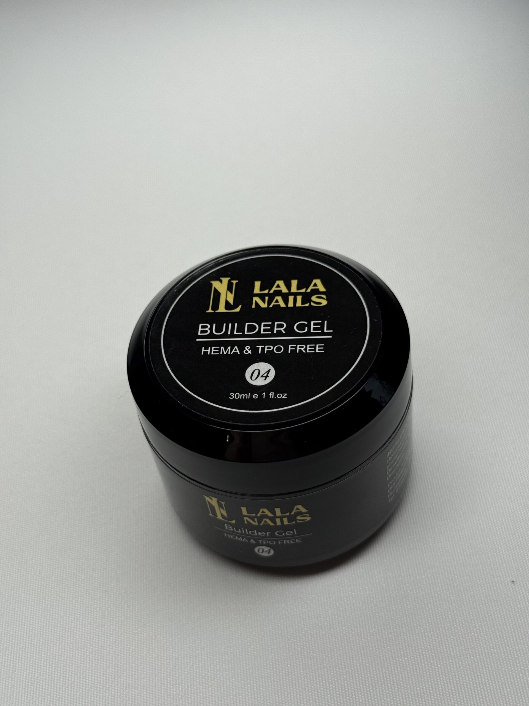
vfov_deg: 39.7
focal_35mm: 48
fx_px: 978
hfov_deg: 30.3
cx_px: 264
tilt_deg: -50.0
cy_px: 353
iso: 64
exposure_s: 1/1307
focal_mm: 6.76
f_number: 1.78
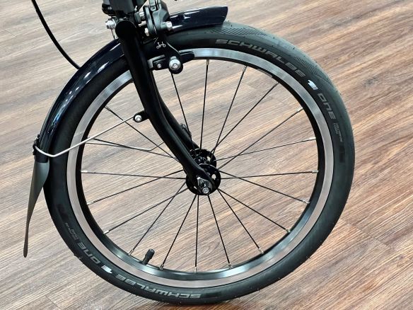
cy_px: 155
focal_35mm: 77
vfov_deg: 19.1
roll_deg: -3.1
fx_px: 919
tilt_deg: -31.9
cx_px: 206
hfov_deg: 25.3
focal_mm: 9
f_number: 2.8
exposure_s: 1/50
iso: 500
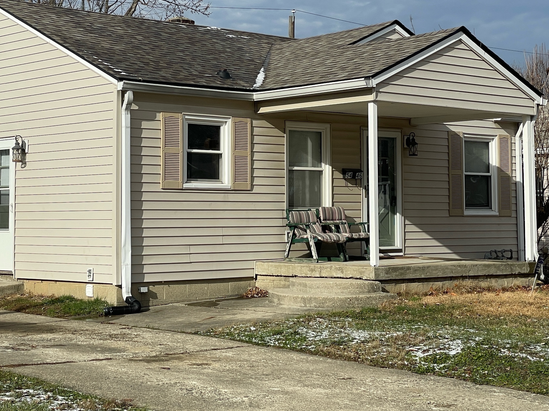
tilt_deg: +4.1
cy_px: 163
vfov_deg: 19.4
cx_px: 273
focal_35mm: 76
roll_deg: +0.5
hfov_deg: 25.7
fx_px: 1205
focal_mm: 6
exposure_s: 1/2817
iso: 25
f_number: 2
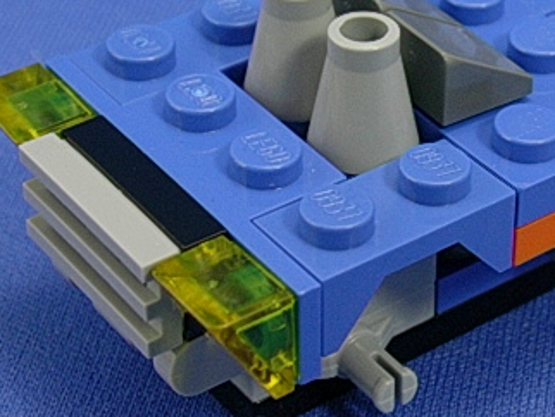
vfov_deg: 11.1
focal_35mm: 133
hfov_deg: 14.7
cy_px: 105
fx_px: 2134
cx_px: 481
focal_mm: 10.2
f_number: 3.6
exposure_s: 1/14.6
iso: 70
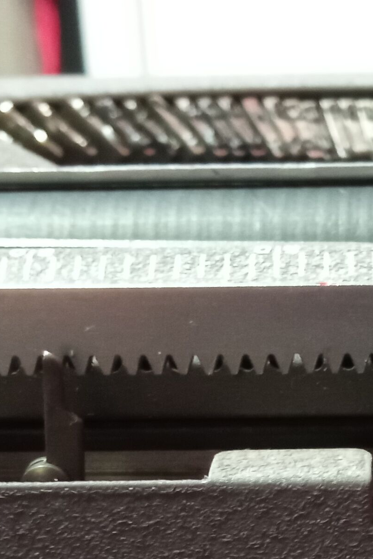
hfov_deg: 13.7
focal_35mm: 97
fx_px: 1507
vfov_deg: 19.4
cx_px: 441
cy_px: 724
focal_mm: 3.79
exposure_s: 1/20
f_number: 2.2
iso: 1188
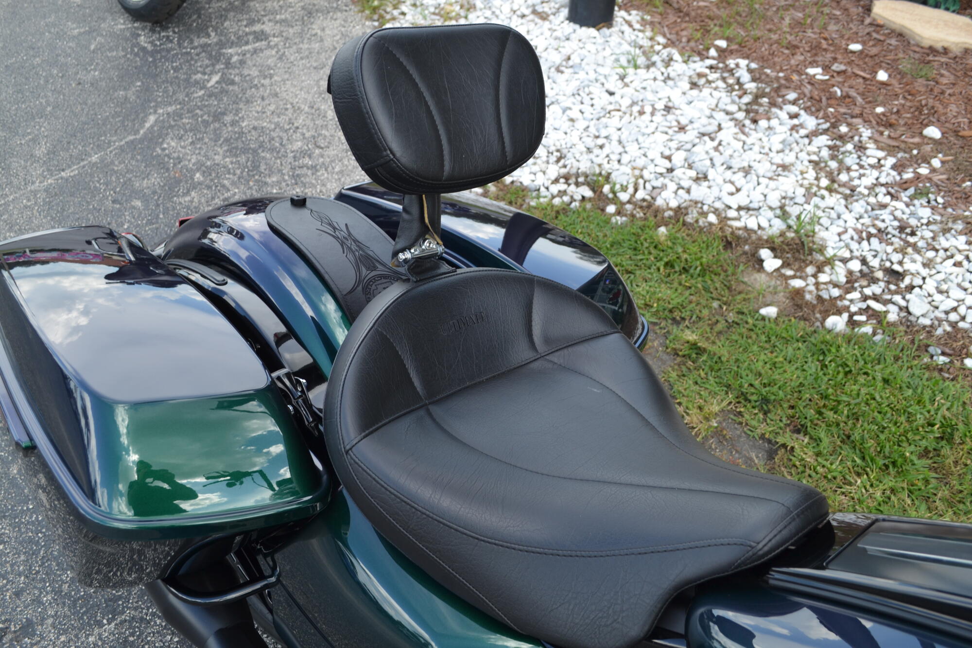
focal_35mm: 33
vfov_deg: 40.0
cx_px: 486
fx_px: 891
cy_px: 324
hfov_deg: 57.2
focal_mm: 22
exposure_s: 1/125
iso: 110
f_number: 5.6
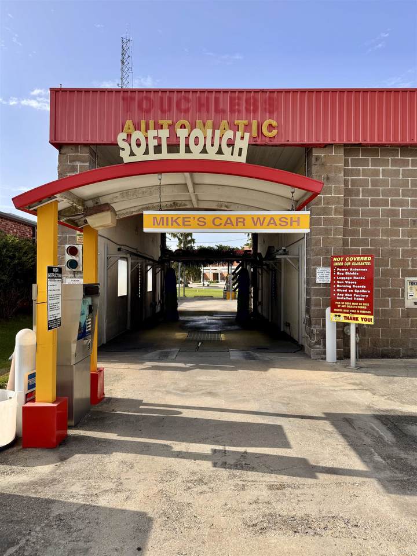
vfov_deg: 71.6
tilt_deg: +0.0
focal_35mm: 24
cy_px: 278
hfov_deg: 56.8
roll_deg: -0.4
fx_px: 385
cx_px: 208
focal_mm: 6.76
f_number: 1.78
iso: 80
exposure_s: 1/2959
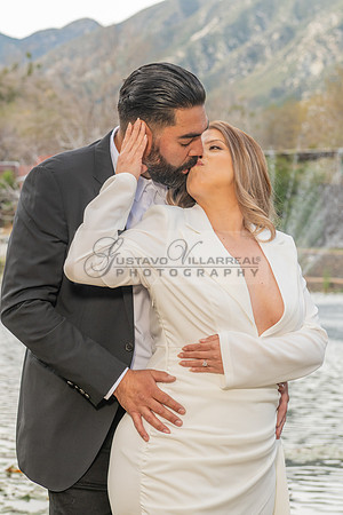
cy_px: 258
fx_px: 1501
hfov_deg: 13.0
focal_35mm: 105
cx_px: 77
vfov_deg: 19.5
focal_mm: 70
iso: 200
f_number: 5.6
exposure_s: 1/125
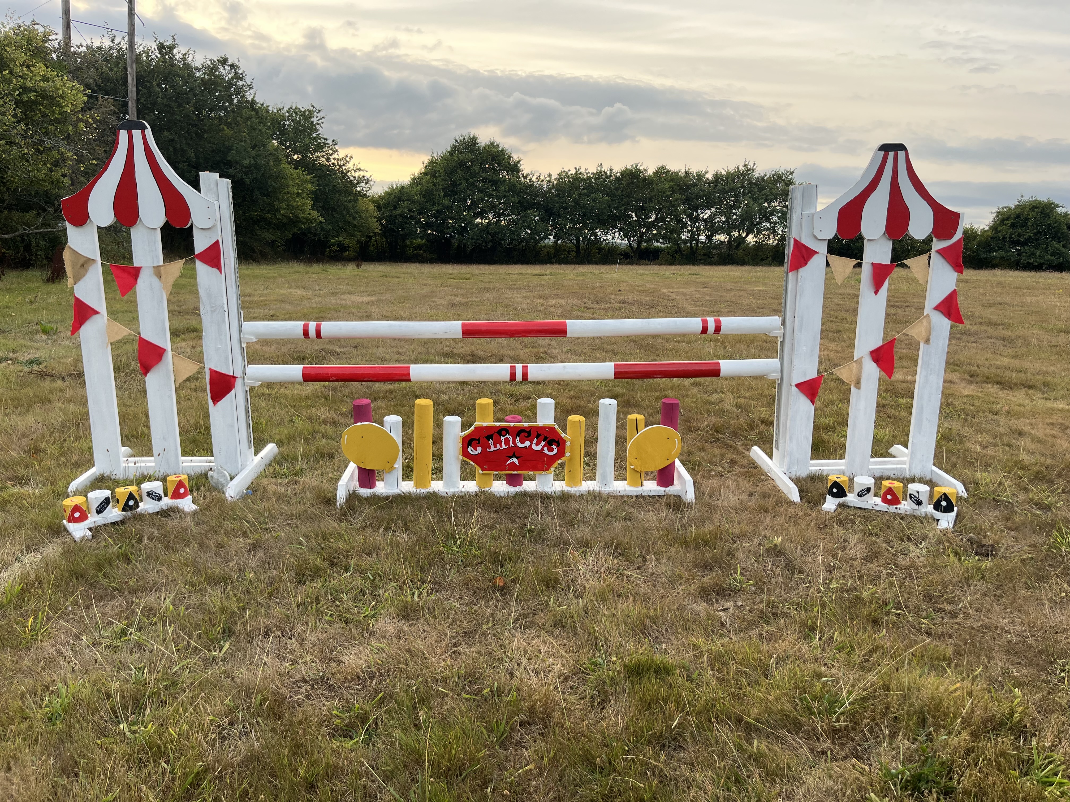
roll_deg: -3.3
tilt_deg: -9.9
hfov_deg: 67.3
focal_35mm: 26
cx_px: 535
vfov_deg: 53.1
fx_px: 804
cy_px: 401
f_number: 1.6
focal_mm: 5.1
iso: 50
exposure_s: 1/357
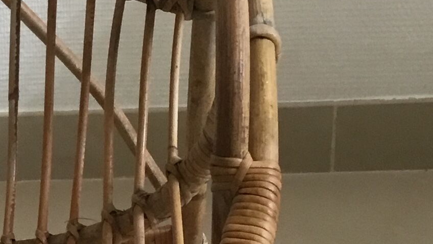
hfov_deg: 15.8
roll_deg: +5.4
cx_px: -110
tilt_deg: -25.8
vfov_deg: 9.3
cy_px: 223
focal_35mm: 130
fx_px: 1493
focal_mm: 3.3
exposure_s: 1/33
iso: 50
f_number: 2.4
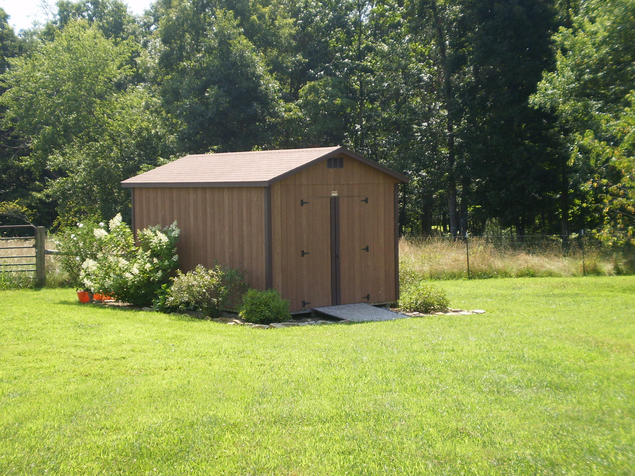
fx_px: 972
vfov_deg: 27.5
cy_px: 238
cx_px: 318
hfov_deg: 36.2
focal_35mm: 53
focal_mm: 9.3
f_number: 3.9
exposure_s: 1/250
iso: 64
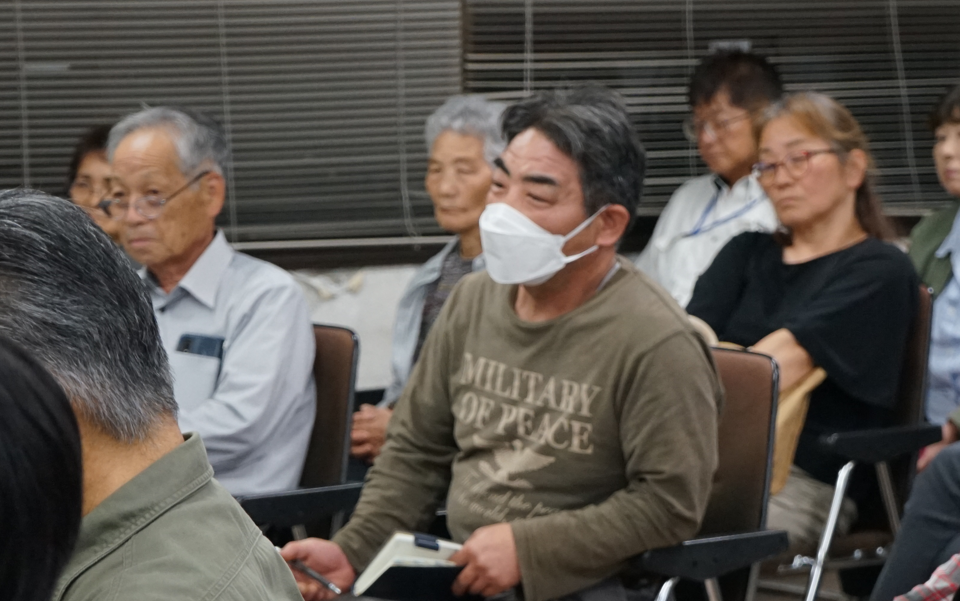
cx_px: 544
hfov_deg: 15.7
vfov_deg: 9.8
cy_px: 407
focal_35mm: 133
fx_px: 3480
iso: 2500
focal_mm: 70
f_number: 5.6
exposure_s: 1/160
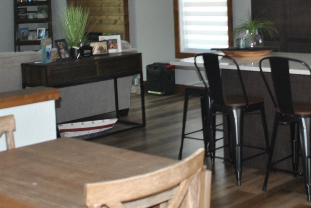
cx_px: 206
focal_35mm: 71
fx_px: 614
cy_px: 41
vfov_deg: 19.1
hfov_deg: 28.2
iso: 200
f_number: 3.5
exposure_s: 1/60
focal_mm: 18
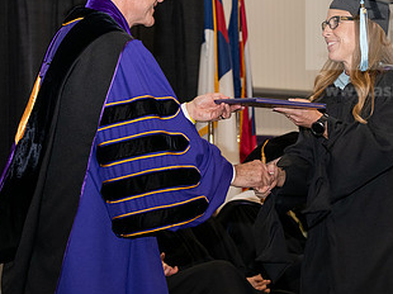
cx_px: 267
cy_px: 117
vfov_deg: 9.7
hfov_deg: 12.9
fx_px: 1736
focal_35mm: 153
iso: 1600
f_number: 5.6
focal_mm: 85
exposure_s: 1/200
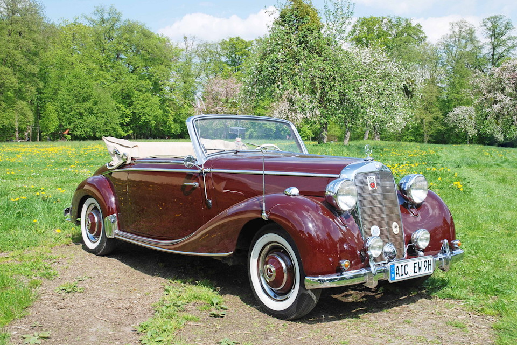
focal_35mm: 44
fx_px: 625
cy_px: 172
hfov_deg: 45.0
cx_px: 258
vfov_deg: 30.8
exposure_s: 1/200
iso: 100
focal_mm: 29
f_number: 7.1
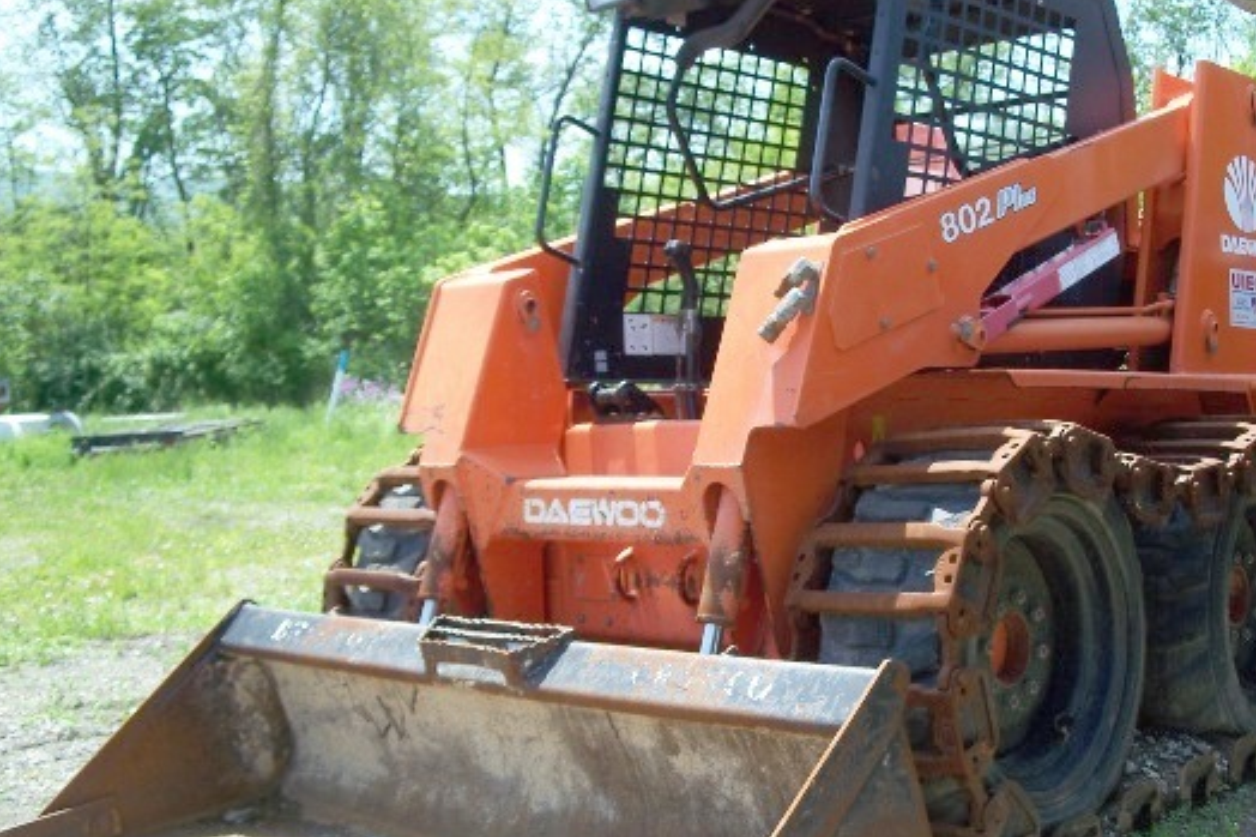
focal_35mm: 47
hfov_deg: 41.7
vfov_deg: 28.6
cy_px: 439
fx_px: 1639
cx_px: 757
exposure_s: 1/320
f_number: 2.8
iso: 64
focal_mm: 7.8
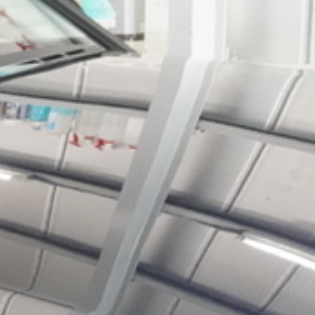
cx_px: 36
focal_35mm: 113
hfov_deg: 15.3
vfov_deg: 14.0
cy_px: 533
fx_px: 1163
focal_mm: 16
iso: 3200
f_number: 5.6
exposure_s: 1/125
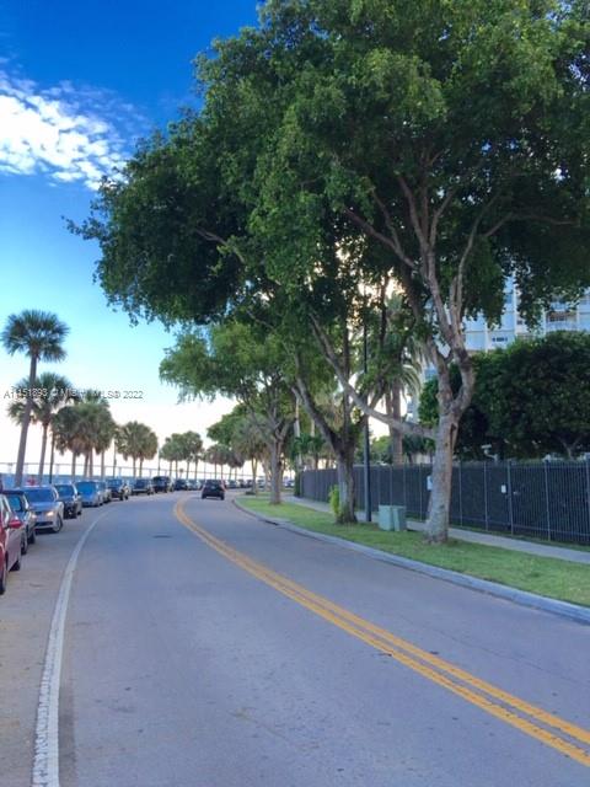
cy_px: 394
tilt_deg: +9.1
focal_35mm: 29
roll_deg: -1.0
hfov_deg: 48.2
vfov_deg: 61.7
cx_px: 295
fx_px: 659
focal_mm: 4.15
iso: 32
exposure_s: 1/338
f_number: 2.2
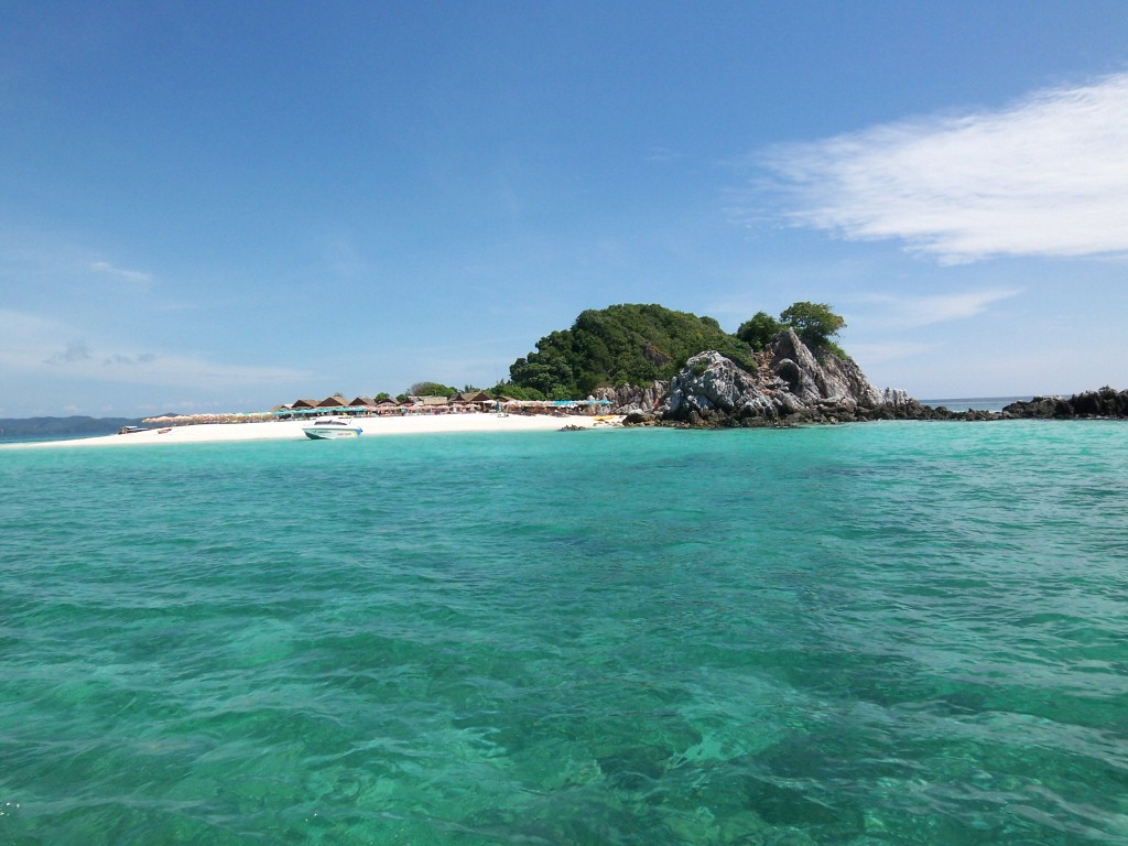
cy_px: 423
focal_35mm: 23
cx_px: 564
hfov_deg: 73.9
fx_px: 749
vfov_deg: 58.9
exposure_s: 1/320
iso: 50
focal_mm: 3.8
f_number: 5.6
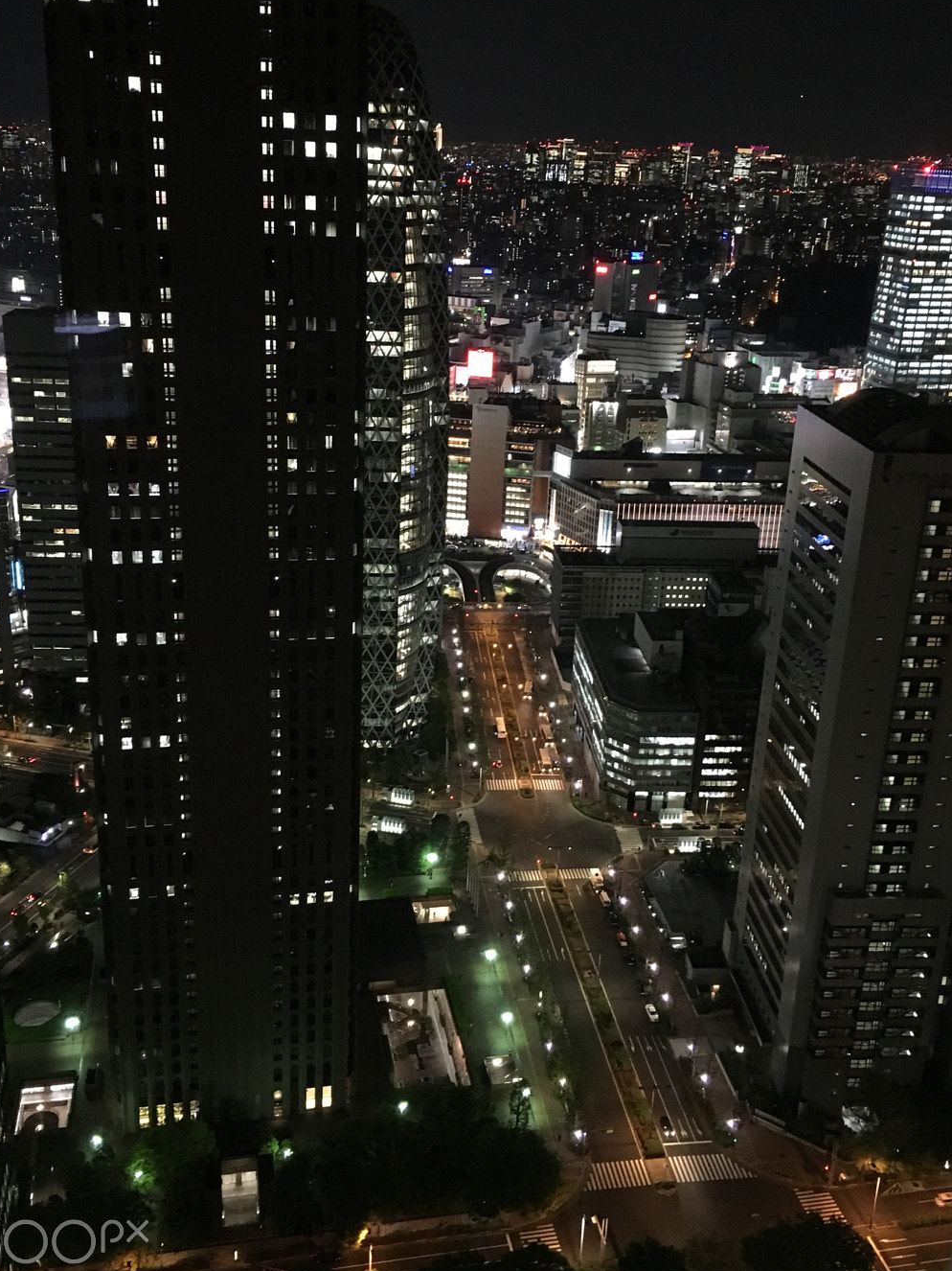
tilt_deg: -18.6
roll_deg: -3.2
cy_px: 601
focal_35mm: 35
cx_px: 486
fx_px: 1284
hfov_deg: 40.7
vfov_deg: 52.6
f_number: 2.2
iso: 400
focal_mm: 4.15
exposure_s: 1/15
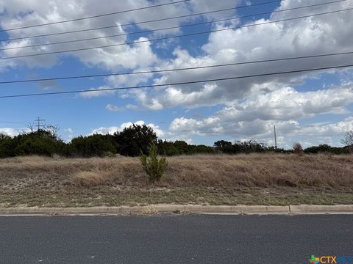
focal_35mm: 25
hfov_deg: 69.4
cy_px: 135
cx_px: 177
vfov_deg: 54.9
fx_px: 255
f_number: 1.78
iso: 80
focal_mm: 6.76
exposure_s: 1/5714
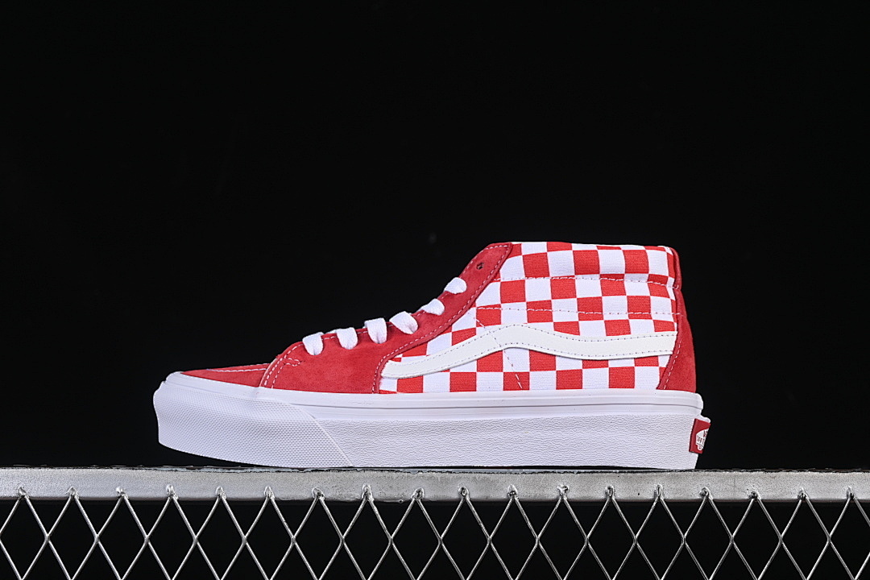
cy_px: 290
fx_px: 1812
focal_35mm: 75
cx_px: 435
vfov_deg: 18.2
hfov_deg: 27.0
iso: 160
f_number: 8
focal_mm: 50
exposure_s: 1/80
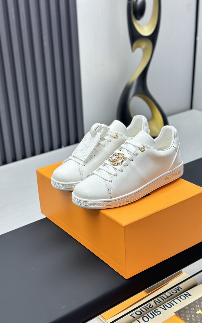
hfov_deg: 25.3
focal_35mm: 51
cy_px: 161
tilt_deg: -23.9
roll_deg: +2.3
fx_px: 449
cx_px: 98
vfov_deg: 39.6
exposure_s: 1/100
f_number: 1.78
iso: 125
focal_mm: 6.86
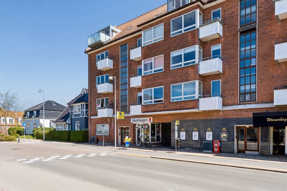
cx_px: 144
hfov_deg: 68.9
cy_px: 96
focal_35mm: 26
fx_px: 209
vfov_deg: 49.1
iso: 250
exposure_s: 1/640
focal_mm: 17.5
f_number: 8
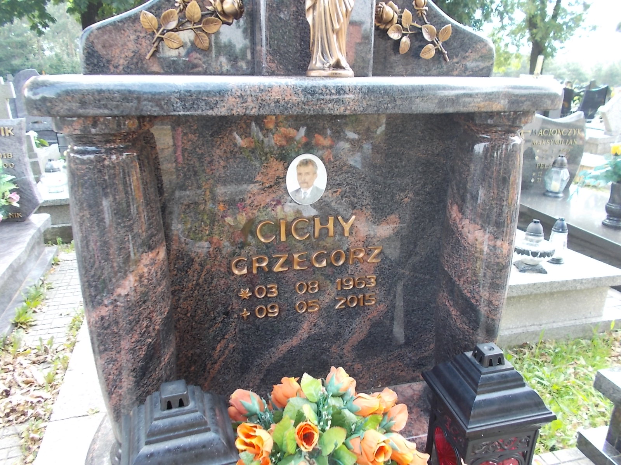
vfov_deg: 53.1
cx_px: 310
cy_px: 232
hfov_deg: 67.3
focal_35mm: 26
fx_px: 466
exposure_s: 1/40
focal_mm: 4.6
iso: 80
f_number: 3.2
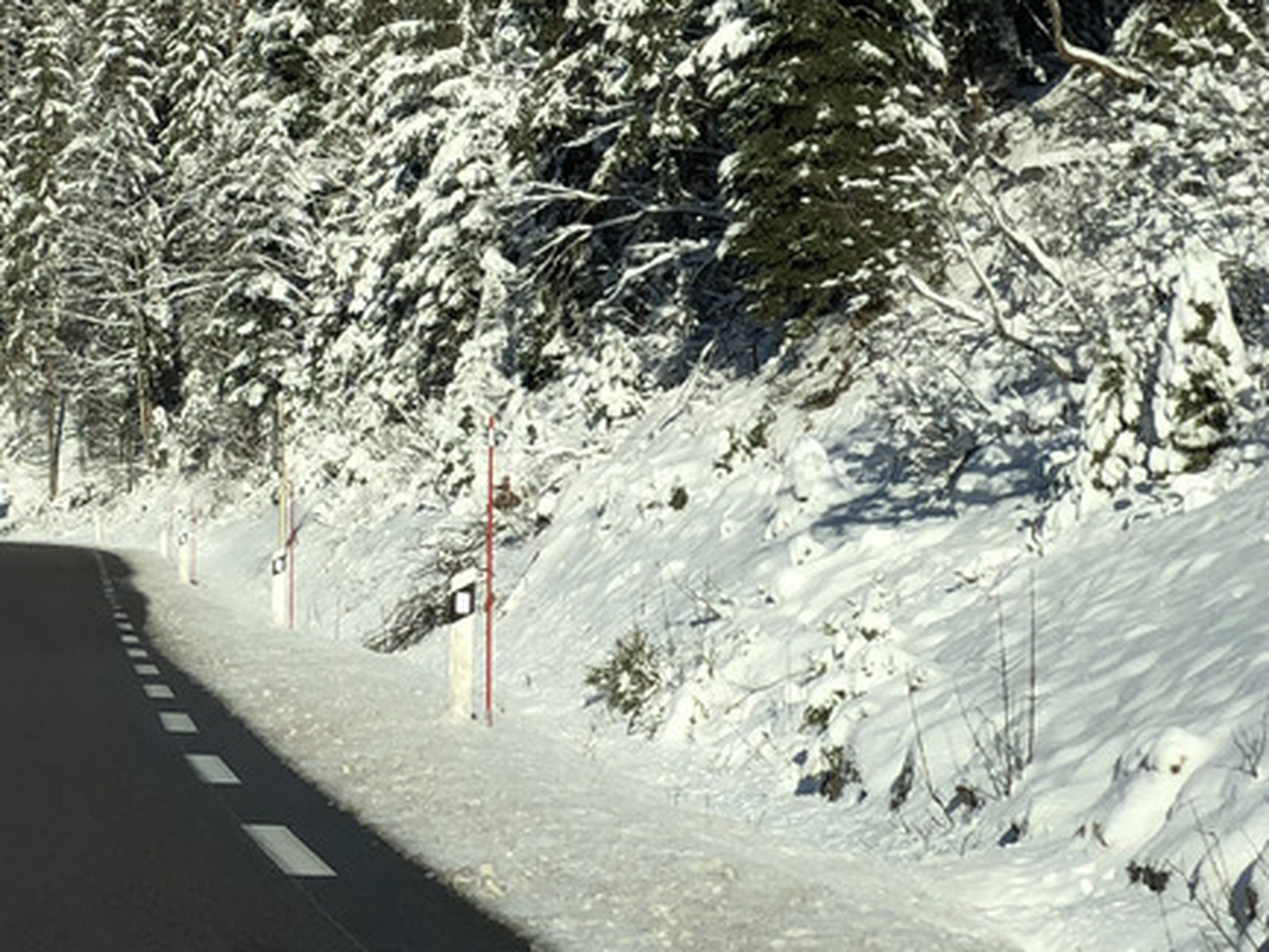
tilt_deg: +4.9
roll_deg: -2.1
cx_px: -445
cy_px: -97
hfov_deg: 13.2
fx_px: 5280
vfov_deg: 10.2
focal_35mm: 144
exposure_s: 1/1185
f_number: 2.4
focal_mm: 6
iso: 16
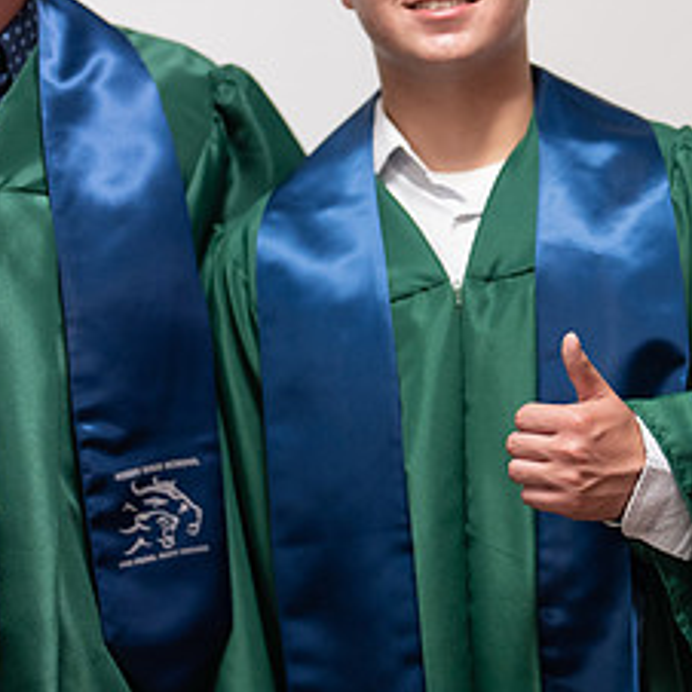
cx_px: 529
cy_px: 282
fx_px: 2985
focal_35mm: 132
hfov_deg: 13.2
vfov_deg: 13.2
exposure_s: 1/320
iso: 500
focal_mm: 50
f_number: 1.2
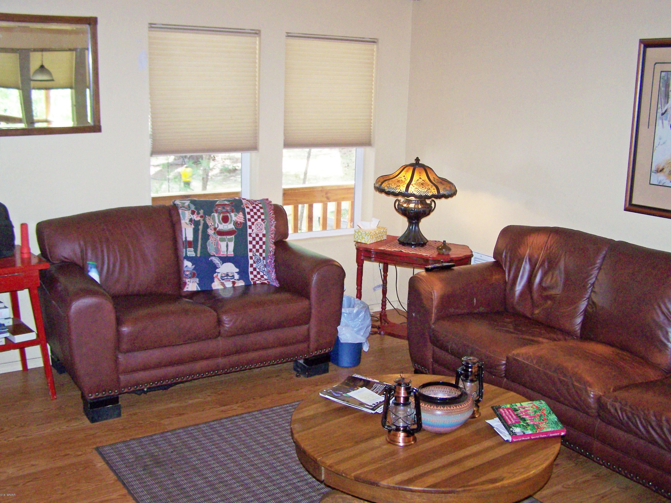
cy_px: 253
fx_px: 756
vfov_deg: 36.8
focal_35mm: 39
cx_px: 340
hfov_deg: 47.9
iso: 160
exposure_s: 1/60
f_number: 2.8
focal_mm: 6.3
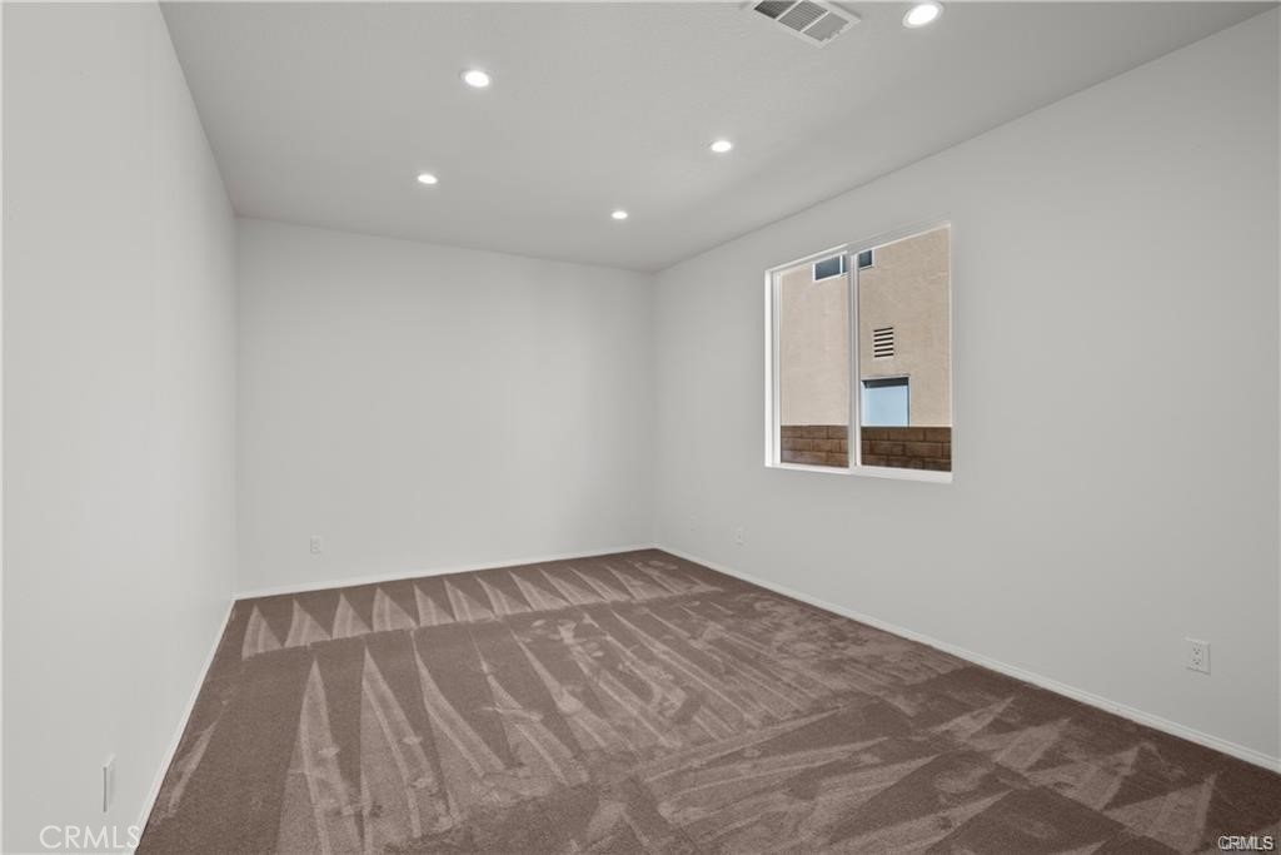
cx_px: 640
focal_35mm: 16
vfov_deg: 73.8
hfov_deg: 96.7
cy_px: 428
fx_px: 569
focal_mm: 16
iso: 200
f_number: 9
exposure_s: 1/6
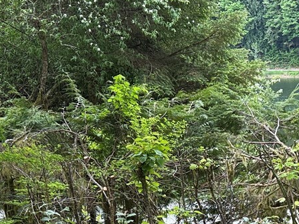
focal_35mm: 86
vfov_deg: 16.7
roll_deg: +1.5
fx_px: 743
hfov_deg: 21.5
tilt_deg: -14.3
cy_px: 239
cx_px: 336
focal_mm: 6.76
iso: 100
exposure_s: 1/637
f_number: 1.78
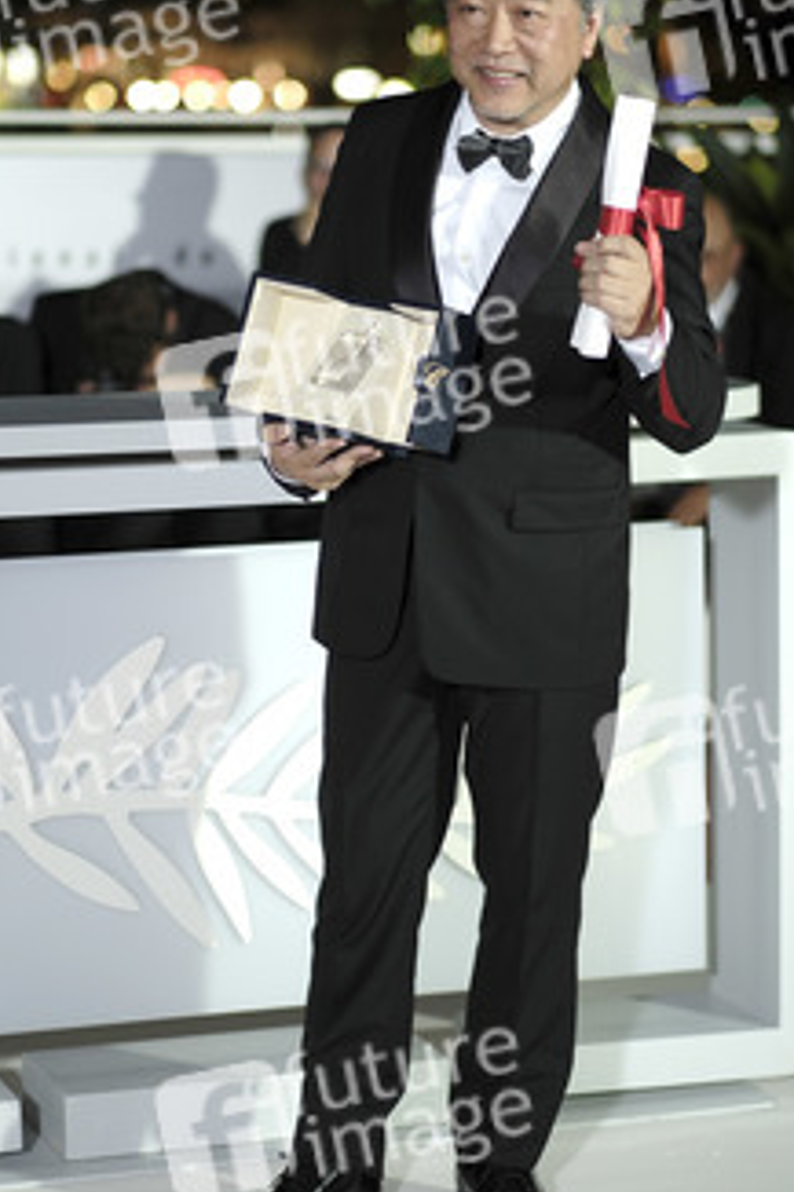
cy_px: 567
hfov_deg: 13.3
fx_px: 3411
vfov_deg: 19.8
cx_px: 450
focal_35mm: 103
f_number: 1.2
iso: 500
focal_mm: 56
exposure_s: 1/160
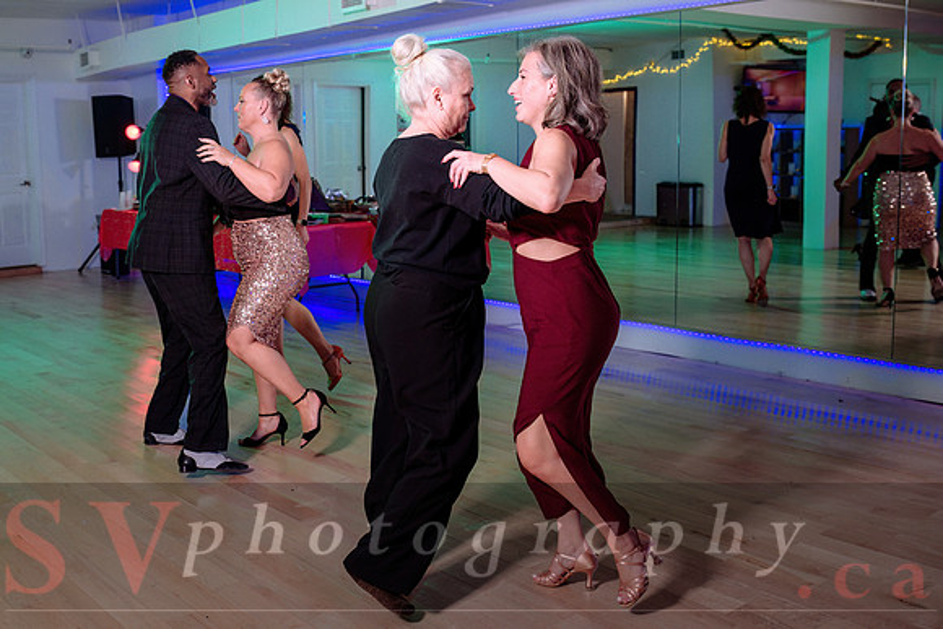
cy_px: 269
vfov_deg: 35.8
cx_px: 327
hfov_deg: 51.0
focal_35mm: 37
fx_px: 971
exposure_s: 1/200
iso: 500
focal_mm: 28
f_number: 2.8
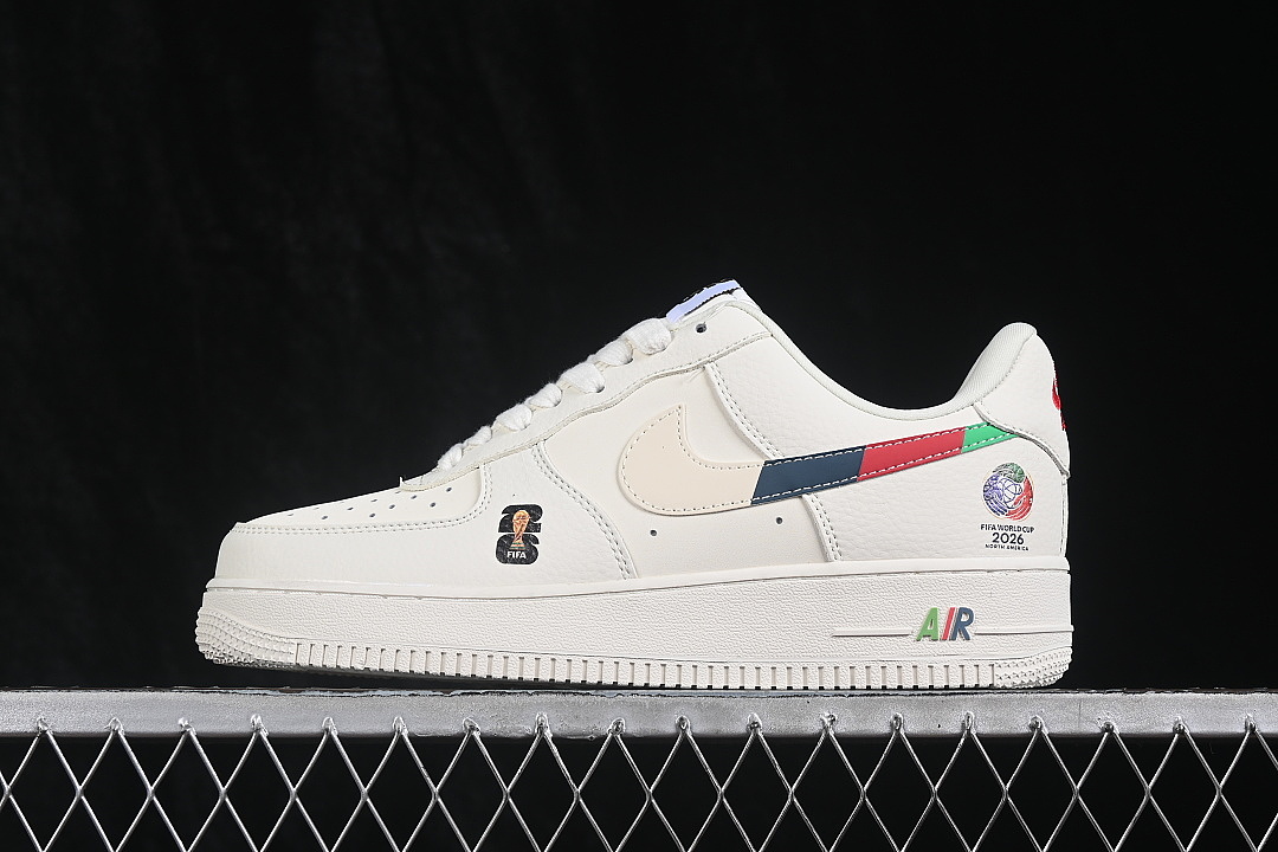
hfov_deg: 27.0
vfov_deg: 18.2
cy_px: 426
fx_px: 2662
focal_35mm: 75
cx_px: 639
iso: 160
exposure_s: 1/80
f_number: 8
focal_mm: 50
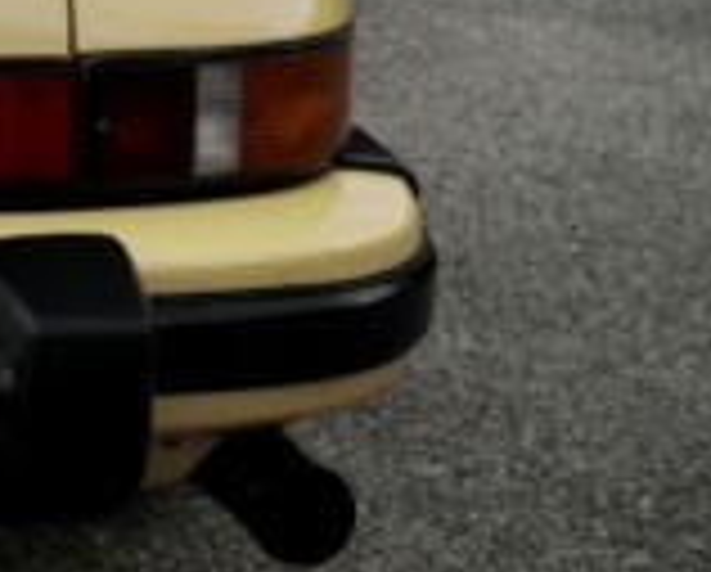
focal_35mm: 117
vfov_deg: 12.9
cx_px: -578
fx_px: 2467
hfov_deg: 14.4
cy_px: -83
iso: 100
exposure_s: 1/200
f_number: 4
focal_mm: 28
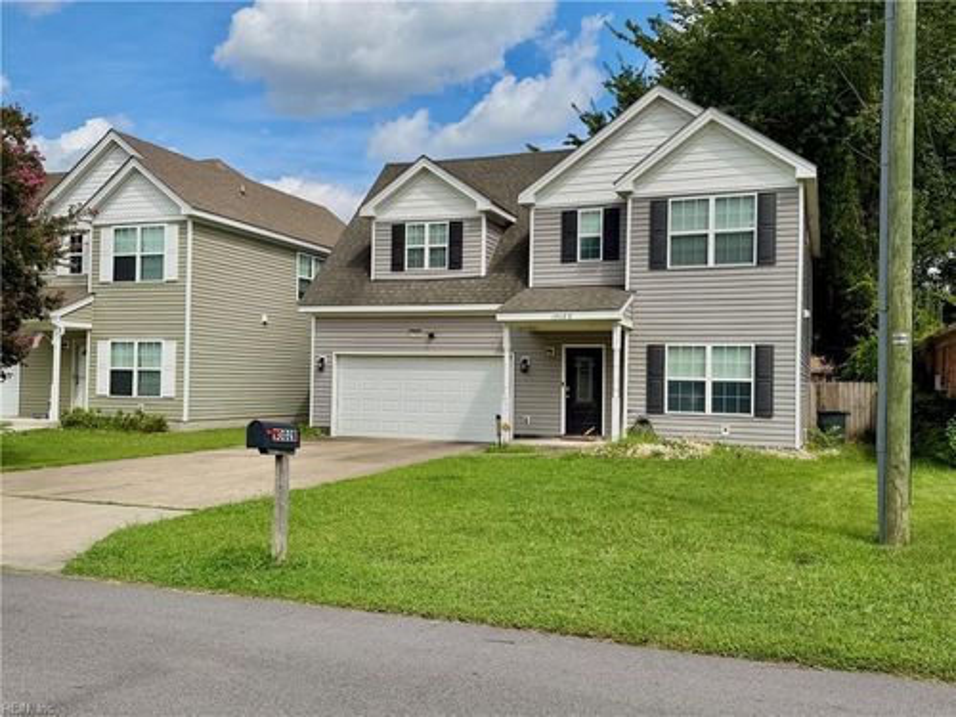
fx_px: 663
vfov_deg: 56.8
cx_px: 478
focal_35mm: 24
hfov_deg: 71.6
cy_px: 358
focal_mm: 6.76
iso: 80
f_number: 1.78
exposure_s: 1/5714
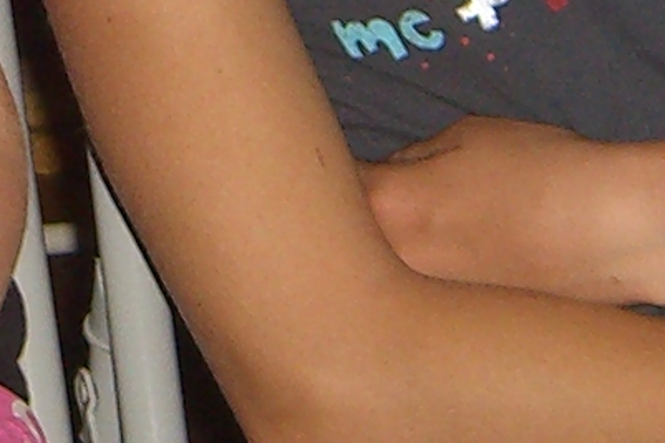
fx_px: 5594
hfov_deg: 6.7
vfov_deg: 4.5
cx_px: -194
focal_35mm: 303
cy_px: -284
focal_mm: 7.9
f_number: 2.8
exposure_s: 1/60
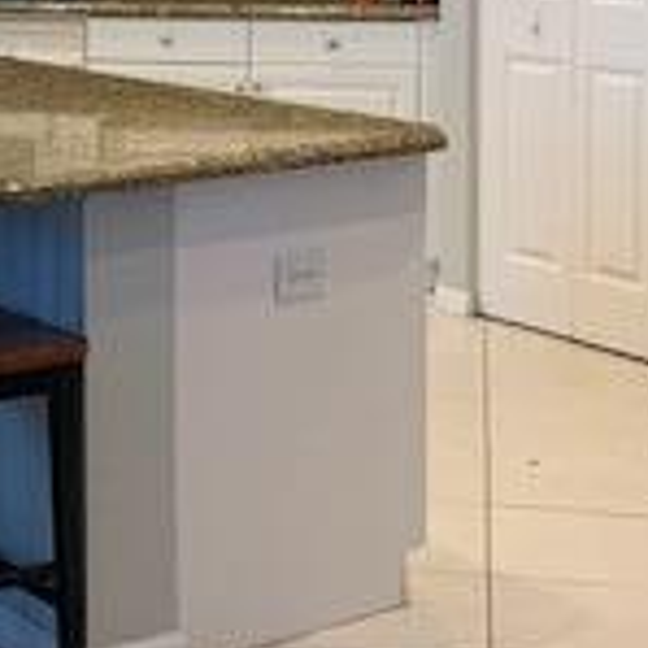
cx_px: -17
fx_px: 2097
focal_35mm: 99
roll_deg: +1.3
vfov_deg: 17.1
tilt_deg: -4.6
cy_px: -30
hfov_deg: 17.1
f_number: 1.8
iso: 100
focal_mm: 4.25
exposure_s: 1/60
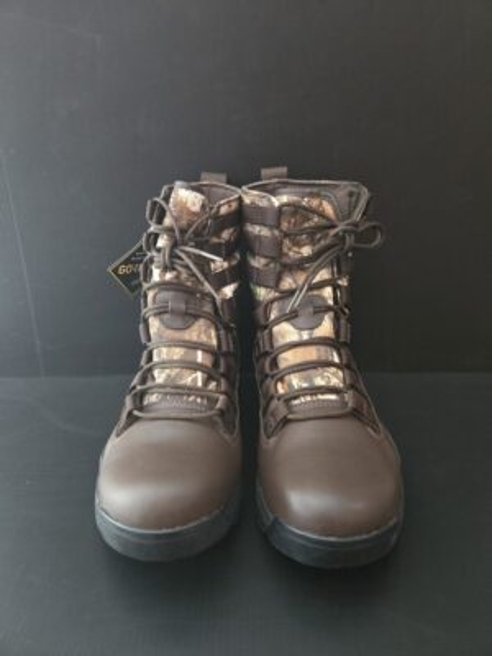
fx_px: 436
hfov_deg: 58.9
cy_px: 328
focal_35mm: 23
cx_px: 246
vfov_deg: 73.9
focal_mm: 5.4
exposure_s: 1/40
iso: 1250
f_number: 1.8
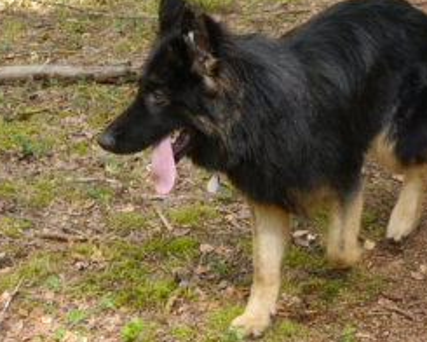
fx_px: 1491
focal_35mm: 118
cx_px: 254
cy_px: 113
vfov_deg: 13.0
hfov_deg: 16.3
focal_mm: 42
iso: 1000
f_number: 5.6
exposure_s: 1/250
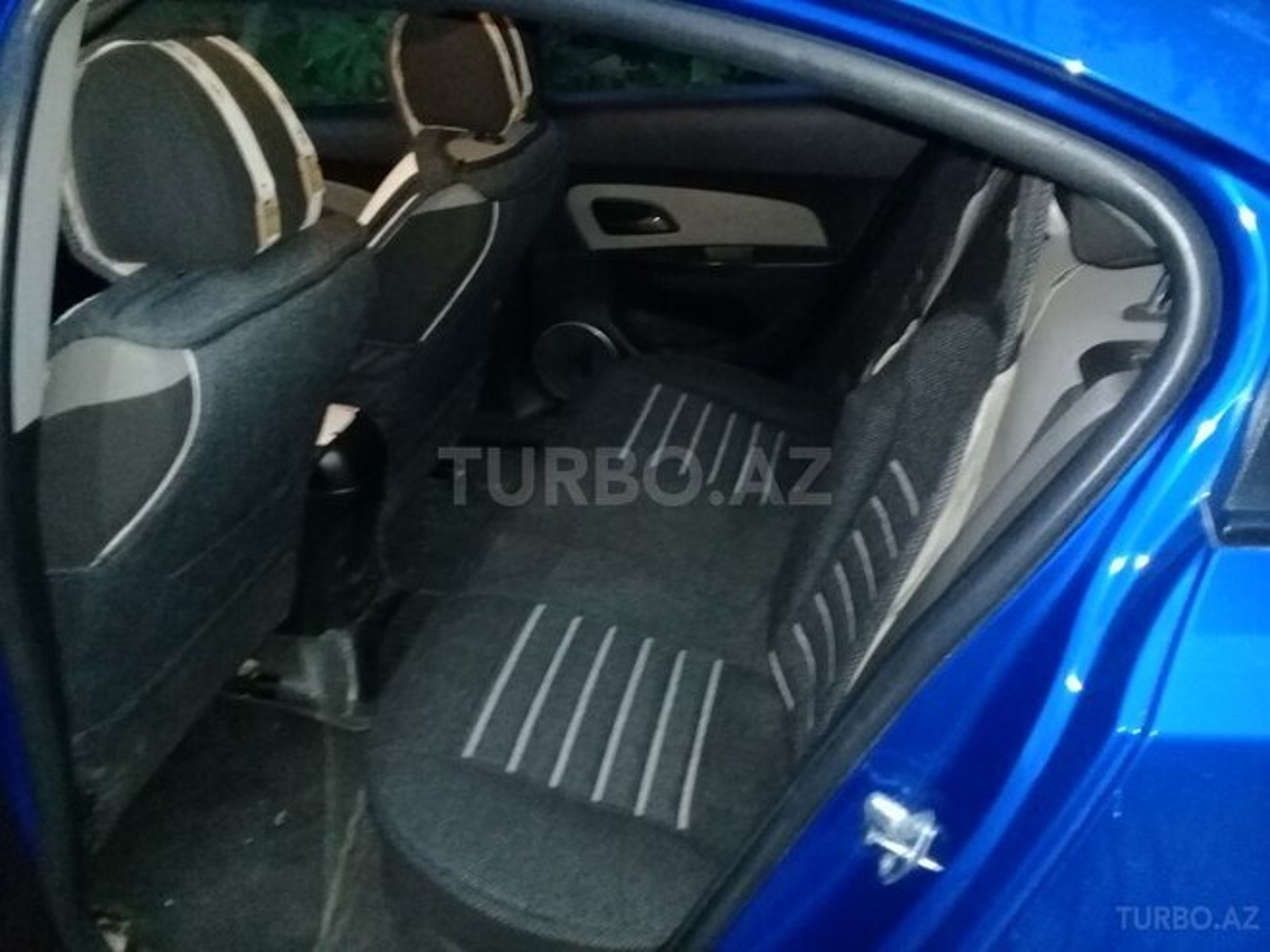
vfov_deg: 45.4
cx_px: 635
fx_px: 1137
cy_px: 476
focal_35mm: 31
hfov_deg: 58.4
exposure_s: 1/17
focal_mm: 3.3
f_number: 2.2
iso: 1250
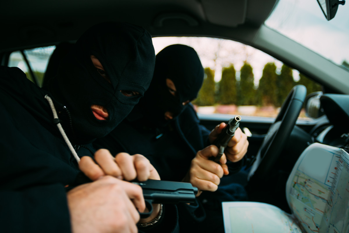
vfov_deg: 41.1
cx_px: 174
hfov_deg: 58.7
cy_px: 116
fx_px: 310
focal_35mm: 32
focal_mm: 32
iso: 200
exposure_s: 1/90
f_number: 2.8
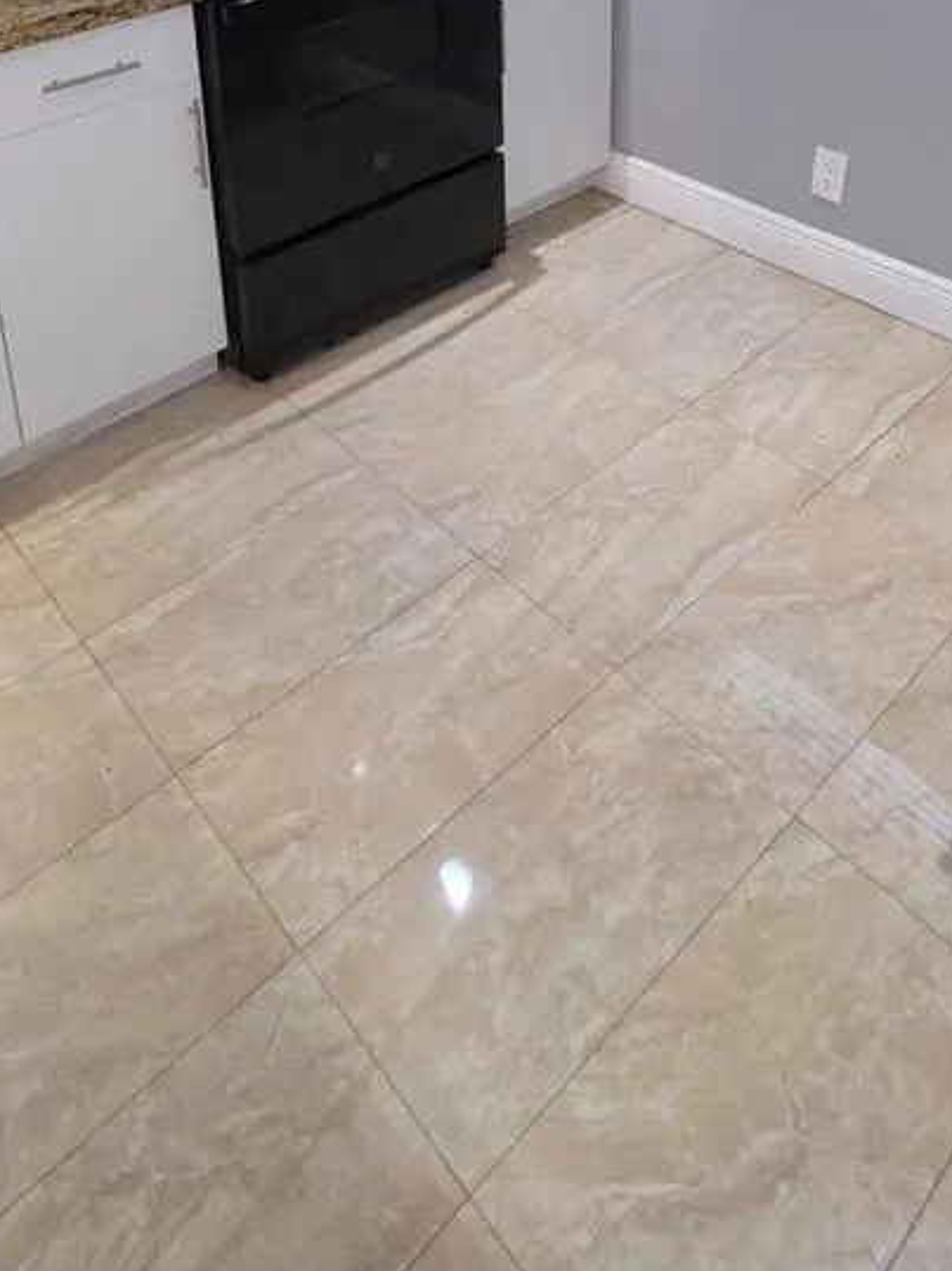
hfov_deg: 47.8
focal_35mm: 29
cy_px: 31
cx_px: 364
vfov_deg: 51.0
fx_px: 1064
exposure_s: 1/60
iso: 320
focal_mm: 2.2
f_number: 1.9
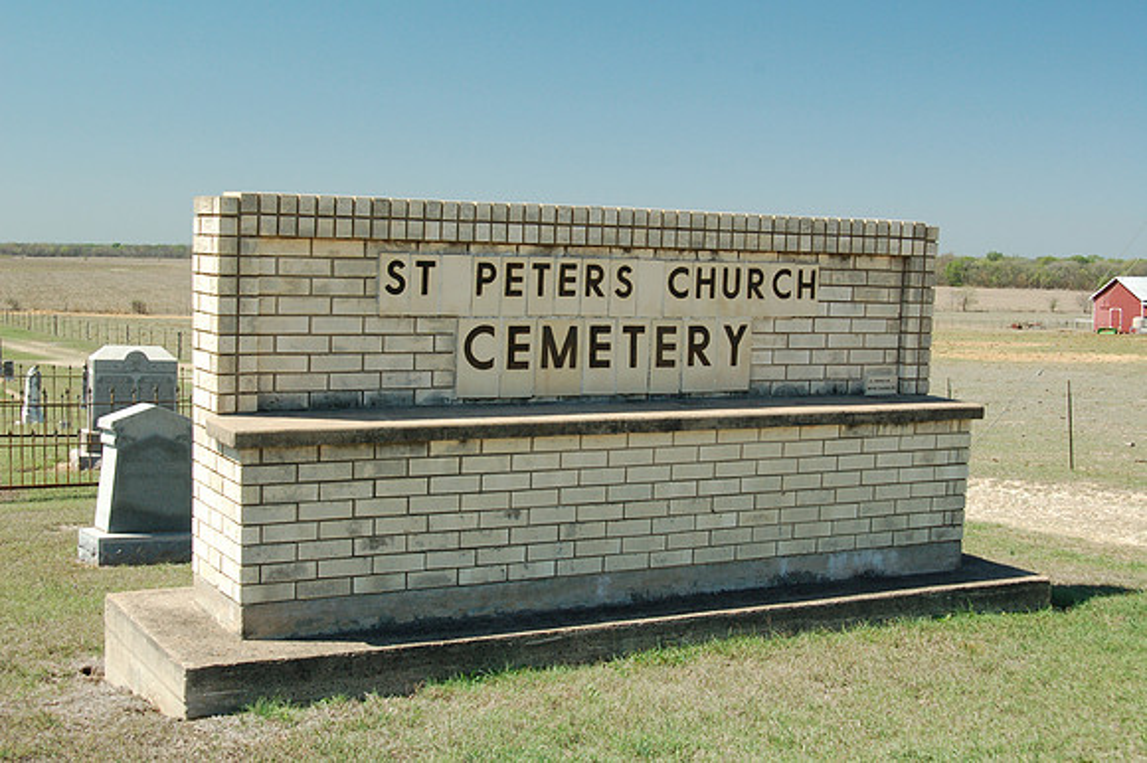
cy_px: 382
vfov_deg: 25.7
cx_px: 574
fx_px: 1672
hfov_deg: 37.9
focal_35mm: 52
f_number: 11
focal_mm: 35
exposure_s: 1/160
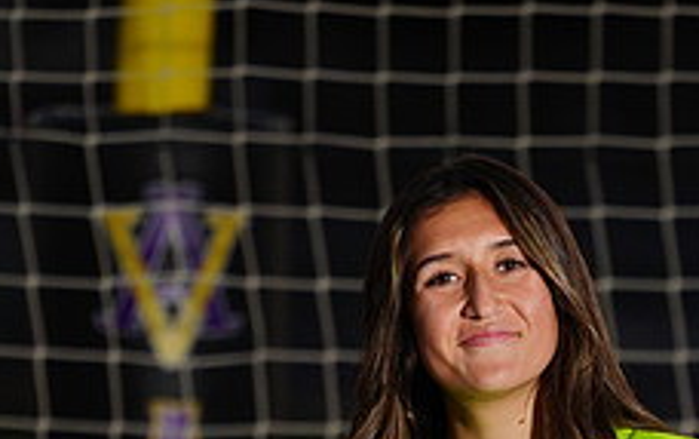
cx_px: 434
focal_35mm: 912
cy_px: 777
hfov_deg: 2.3
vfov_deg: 1.4
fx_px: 17391
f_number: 5.6
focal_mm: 352
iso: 320
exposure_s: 1/200
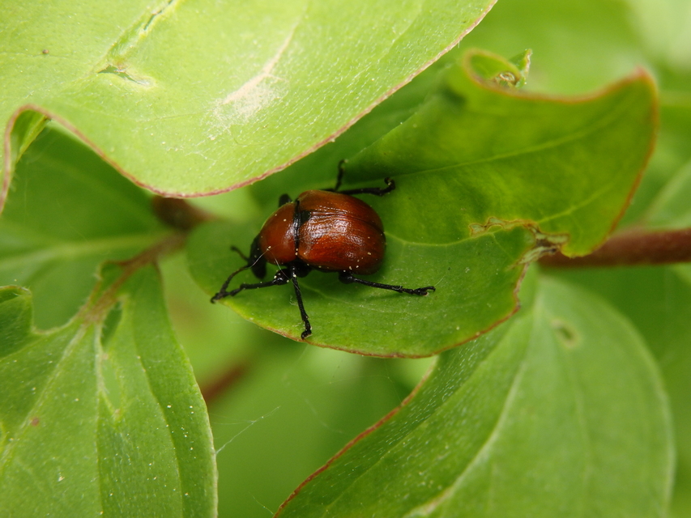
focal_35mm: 66
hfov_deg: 29.4
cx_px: 346
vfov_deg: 22.3
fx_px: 1318
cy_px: 259
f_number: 4.4
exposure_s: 1/100
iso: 250
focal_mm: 11.9
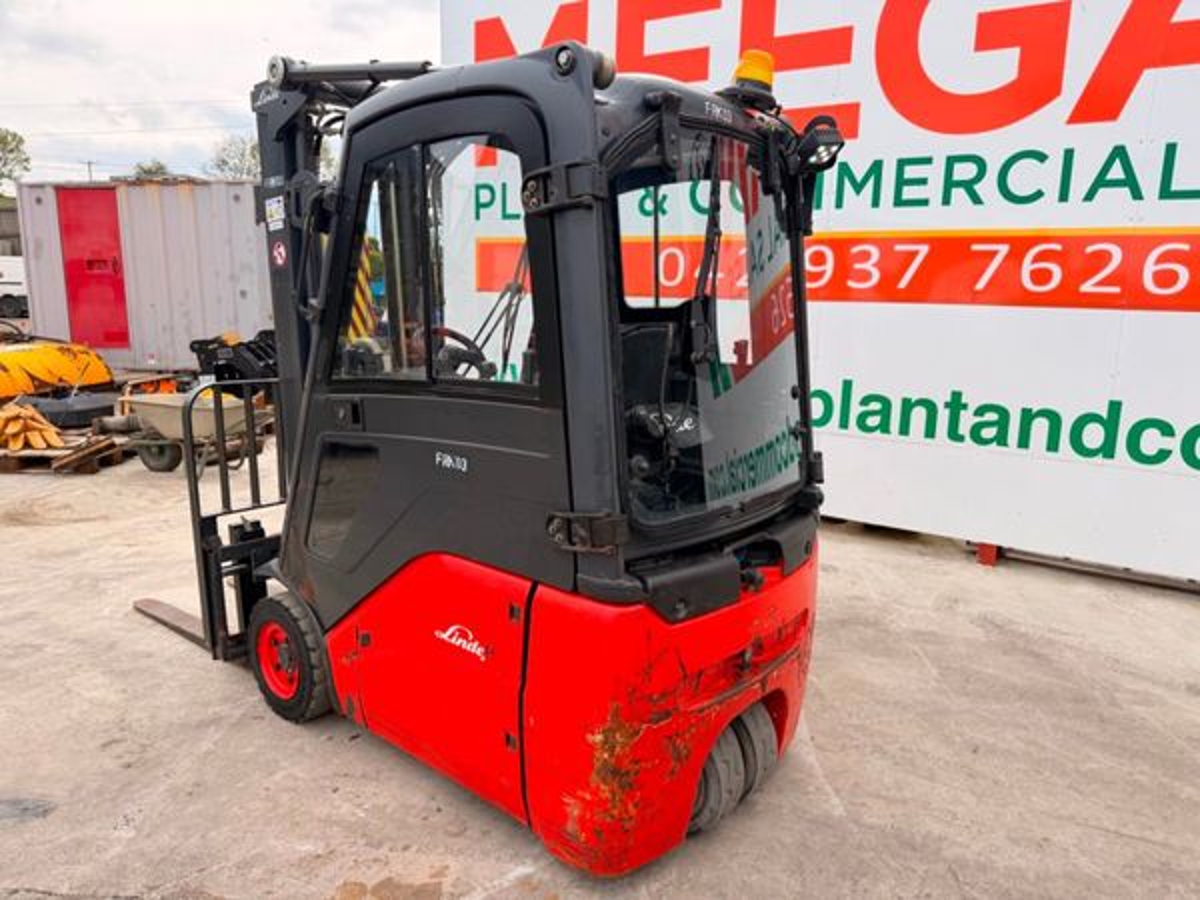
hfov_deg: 71.6
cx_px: 600
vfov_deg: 56.8
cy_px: 450
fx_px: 832
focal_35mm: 24
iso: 100
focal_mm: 6.76
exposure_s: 1/1689
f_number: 1.78
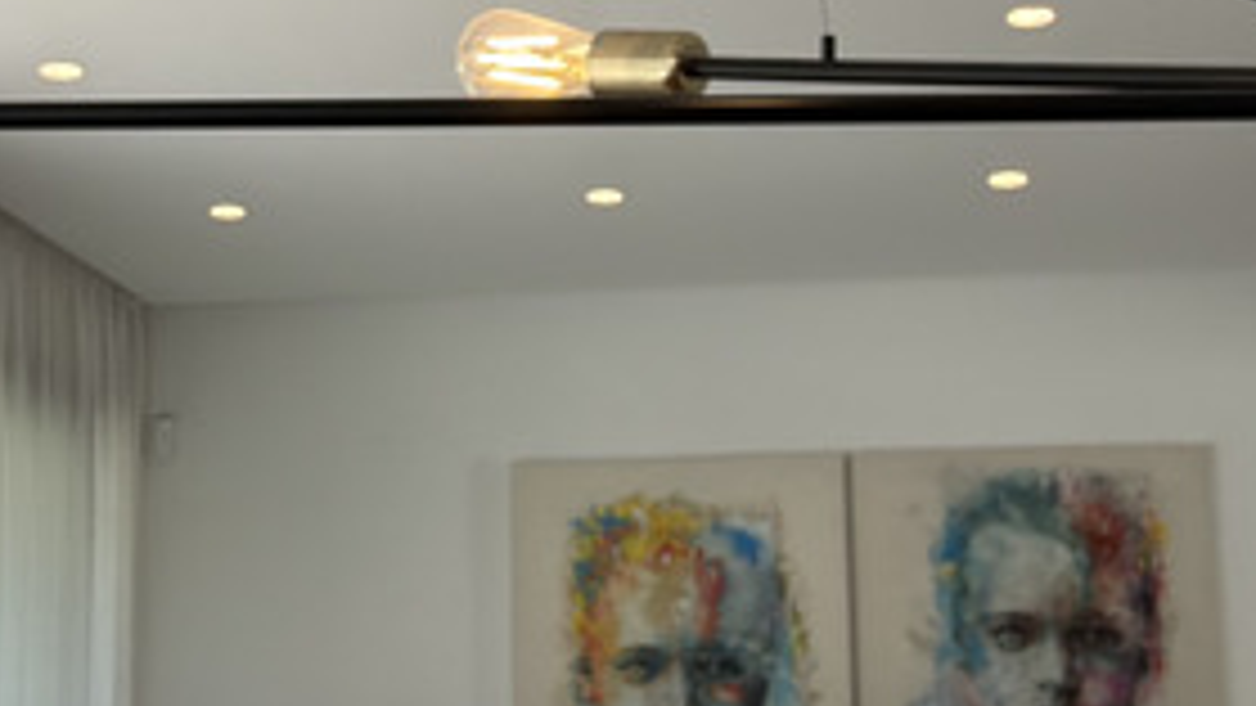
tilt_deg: +12.3
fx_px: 2365
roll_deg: -0.1
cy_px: 286
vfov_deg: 17.0
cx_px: 432
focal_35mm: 71
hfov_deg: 29.6
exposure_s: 1/197
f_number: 2.2
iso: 16
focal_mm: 2.22
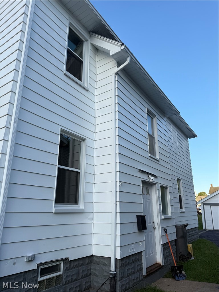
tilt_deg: +18.4
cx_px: 110
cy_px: 146
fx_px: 202
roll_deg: -1.2
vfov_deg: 71.6
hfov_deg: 56.8
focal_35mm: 24
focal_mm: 6.76
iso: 80
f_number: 1.78
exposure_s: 1/967
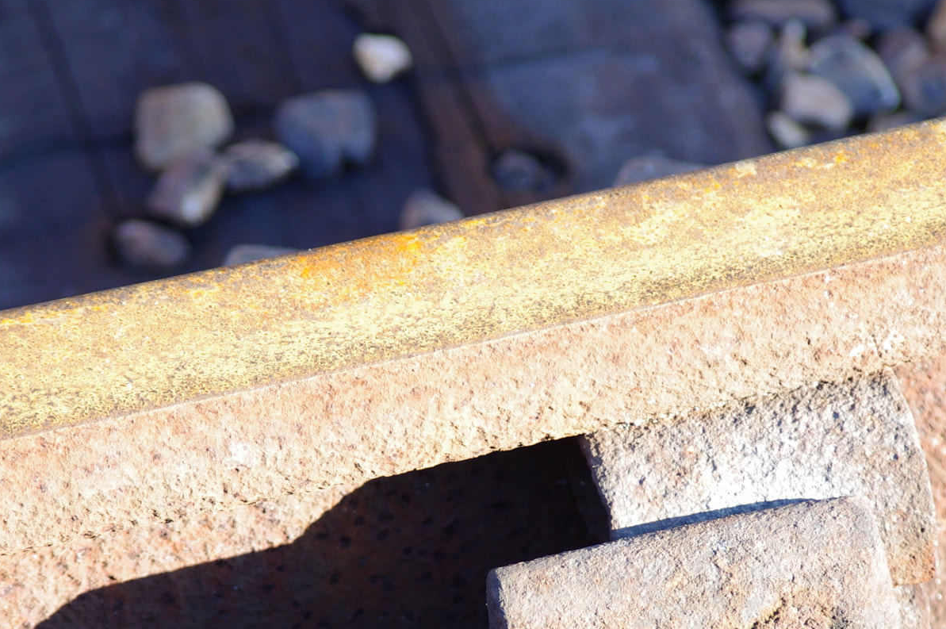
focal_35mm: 278
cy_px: 527
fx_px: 7298
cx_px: 472
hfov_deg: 7.4
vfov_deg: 4.9
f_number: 4.5
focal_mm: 107.5
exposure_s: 1/160
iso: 400
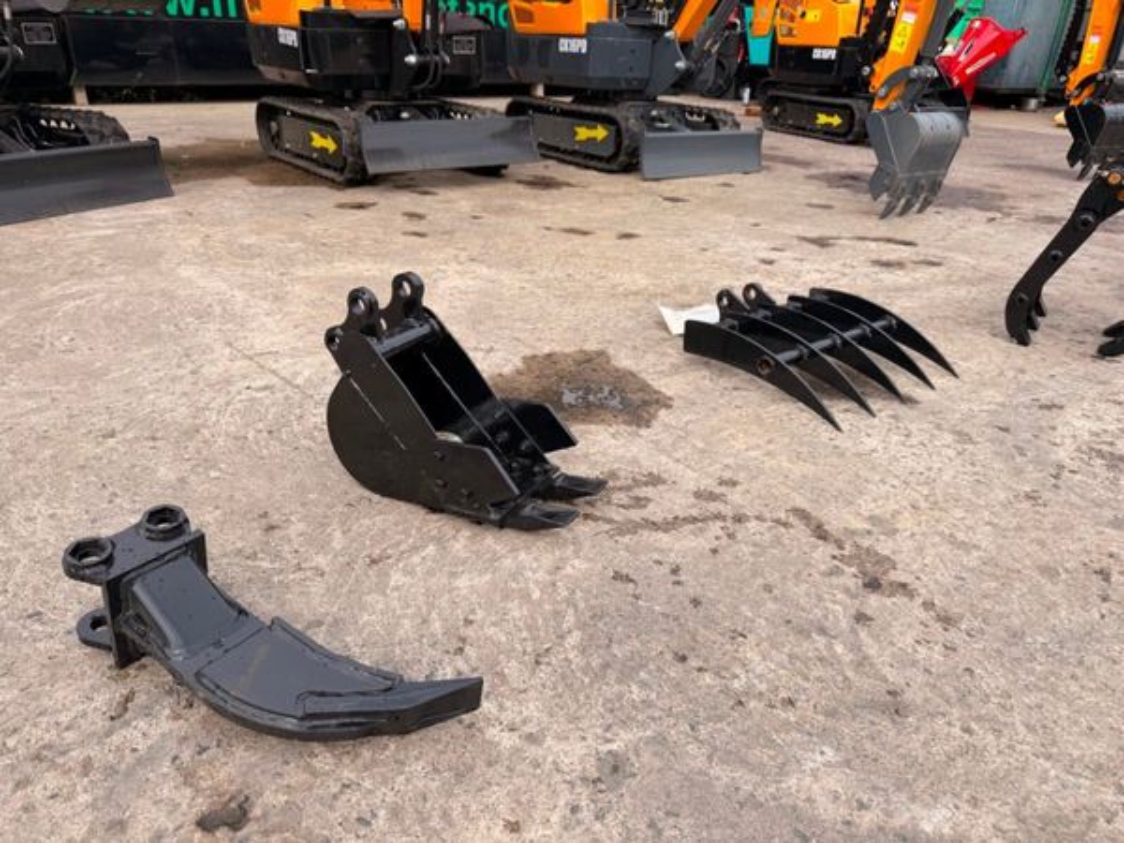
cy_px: 422
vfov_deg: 56.8
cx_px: 562
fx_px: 779
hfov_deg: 71.6
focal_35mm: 24
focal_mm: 6.76
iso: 80
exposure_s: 1/2445
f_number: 1.78
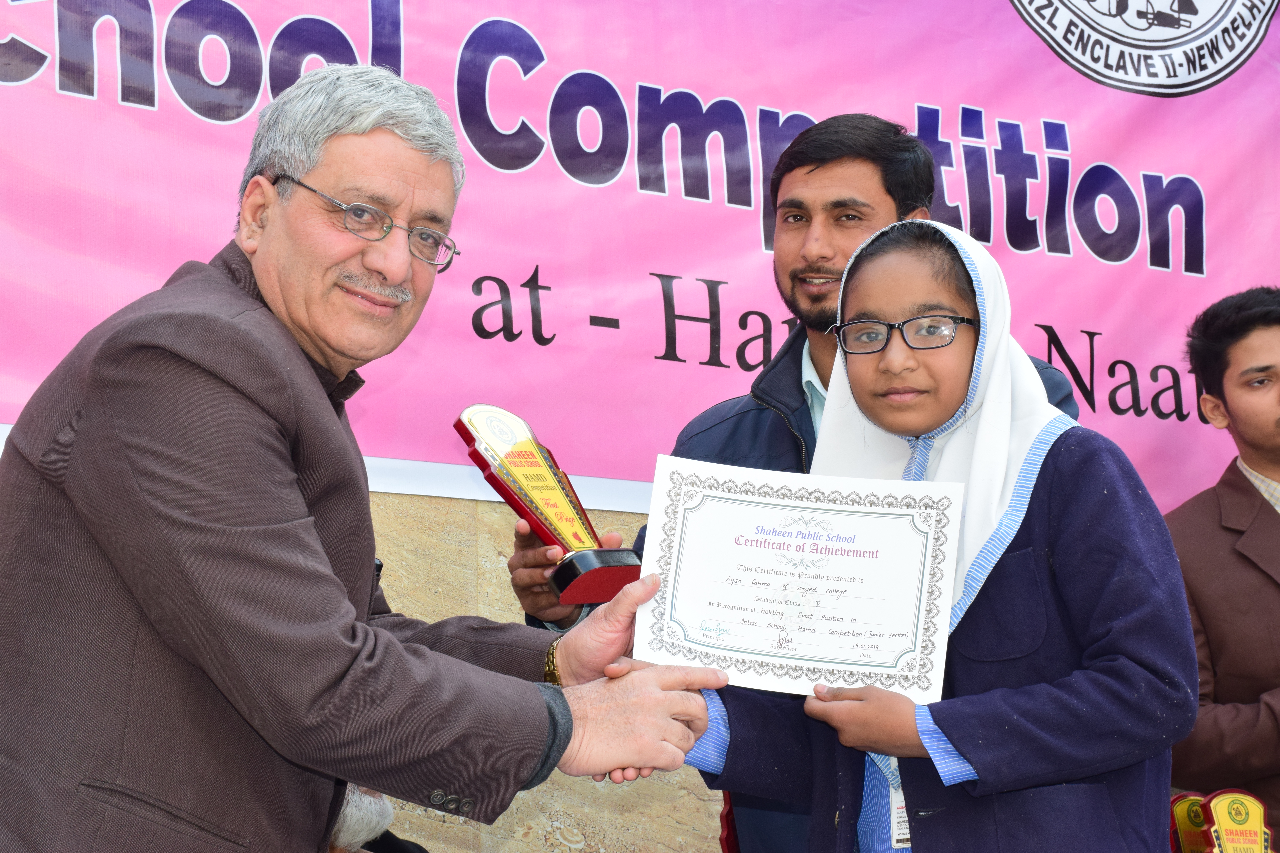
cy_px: 426
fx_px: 2666
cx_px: 640
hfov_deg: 27.0
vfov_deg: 18.2
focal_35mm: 75
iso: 800
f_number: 13
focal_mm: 50
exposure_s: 1/125
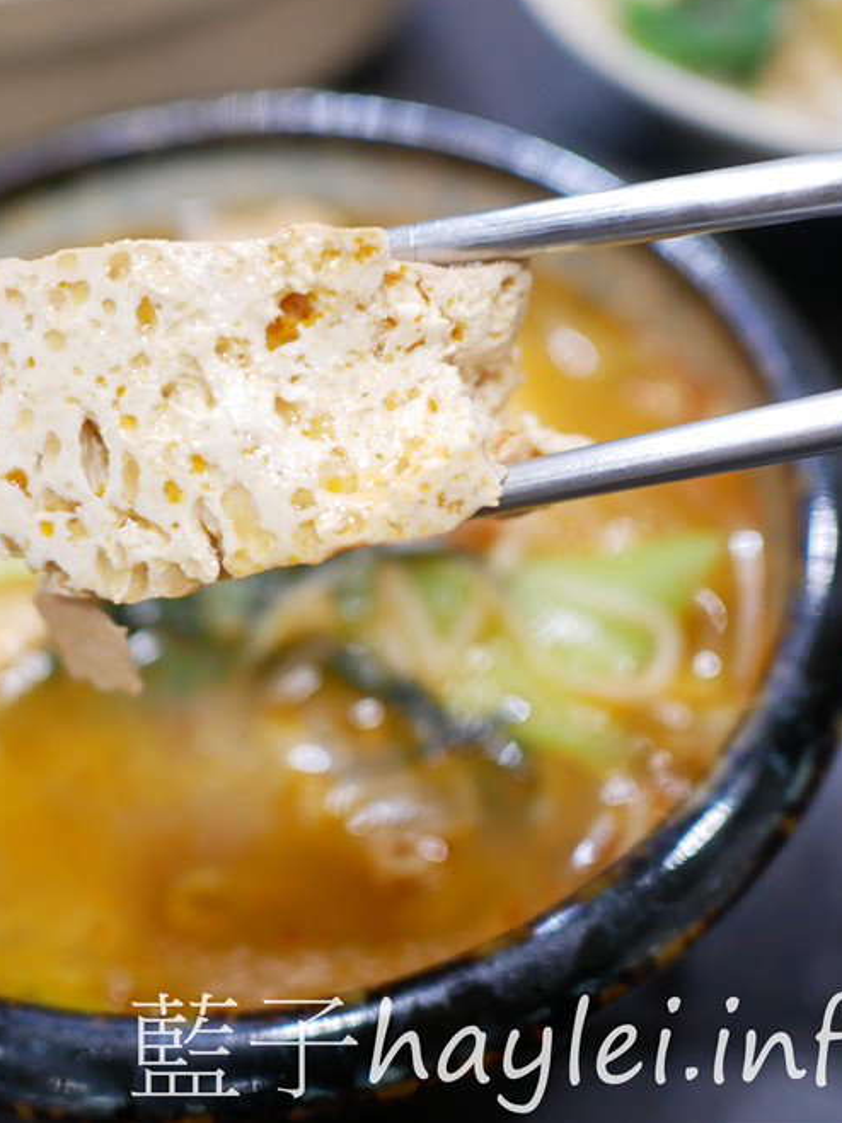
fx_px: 1330
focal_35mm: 41
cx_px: 213
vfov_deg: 45.8
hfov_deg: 34.4
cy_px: 550
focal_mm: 15
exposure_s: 1/60
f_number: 1.7
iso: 640
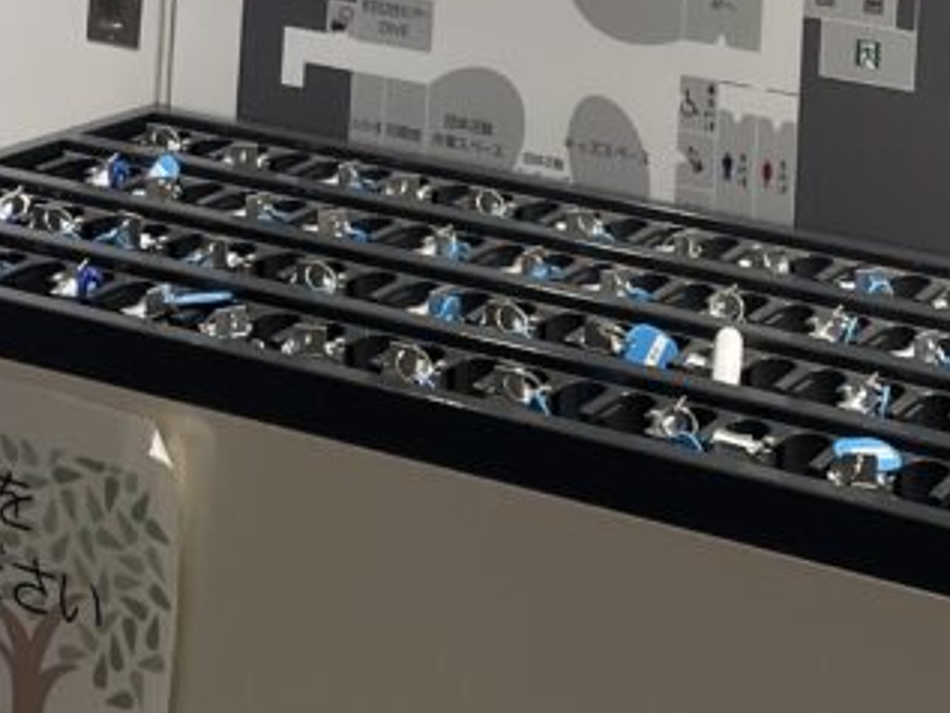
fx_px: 2883
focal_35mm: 105
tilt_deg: +0.6
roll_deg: -3.5
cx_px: 641
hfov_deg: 18.7
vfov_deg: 12.6
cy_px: -668
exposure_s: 1/90
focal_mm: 4.2
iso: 50
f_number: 1.6
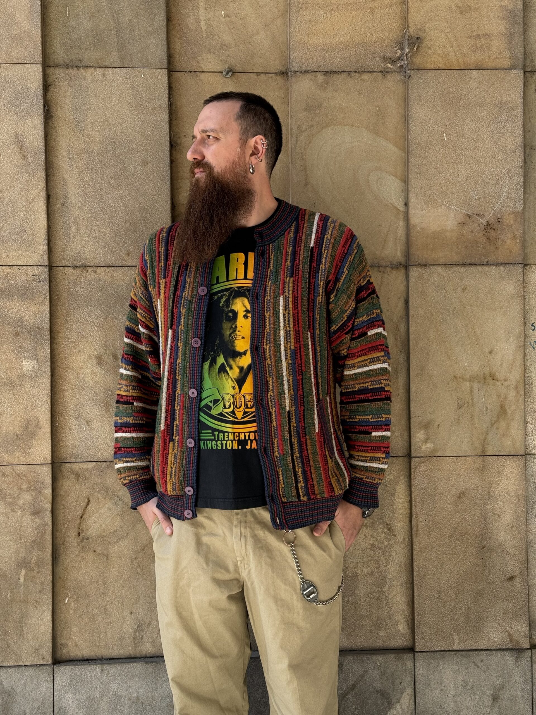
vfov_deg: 39.7
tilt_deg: -0.6
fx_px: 991
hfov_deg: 30.3
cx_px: 268
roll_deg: +0.0
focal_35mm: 48
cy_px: 358
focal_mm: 6.76
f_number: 1.78
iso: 64
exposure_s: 1/301
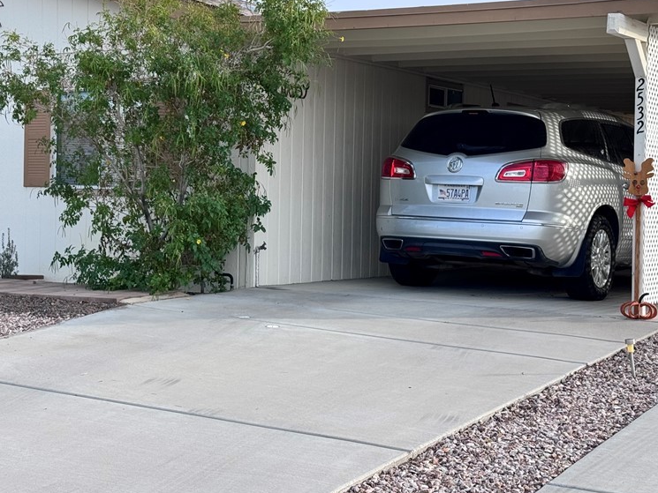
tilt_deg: -0.8
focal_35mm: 66
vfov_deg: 22.2
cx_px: 254
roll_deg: -2.1
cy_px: 187
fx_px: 1255
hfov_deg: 29.3
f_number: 1.78
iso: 64
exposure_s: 1/1395
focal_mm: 6.76
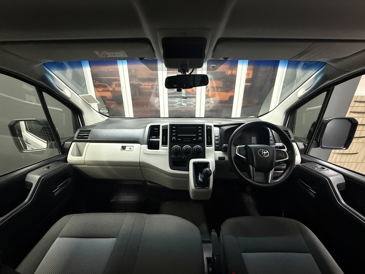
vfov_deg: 85.7
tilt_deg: -20.1
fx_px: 148
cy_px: 137
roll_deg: +0.0
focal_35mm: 14
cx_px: 182
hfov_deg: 102.1
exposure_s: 1/60
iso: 800
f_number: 2.2
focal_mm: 2.22
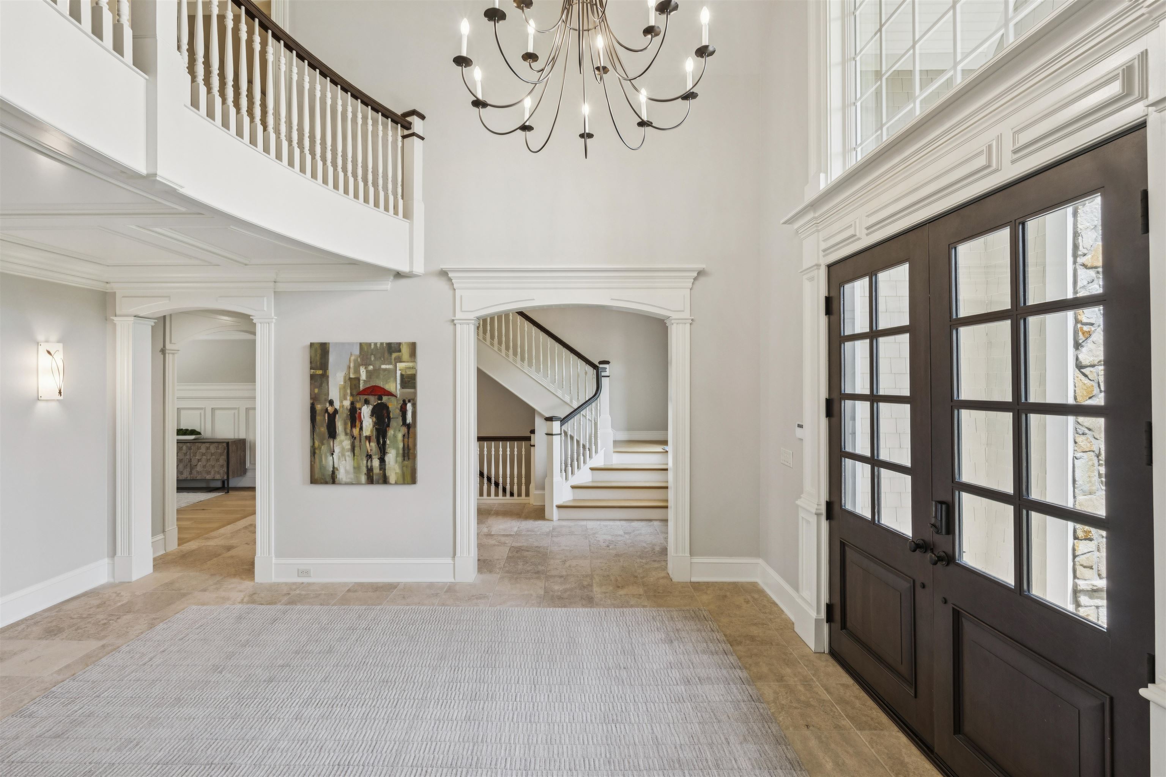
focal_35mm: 16
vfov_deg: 73.7
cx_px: 583
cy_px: 388
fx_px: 518
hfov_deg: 96.7
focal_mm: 16
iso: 400
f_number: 8
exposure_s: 1/15
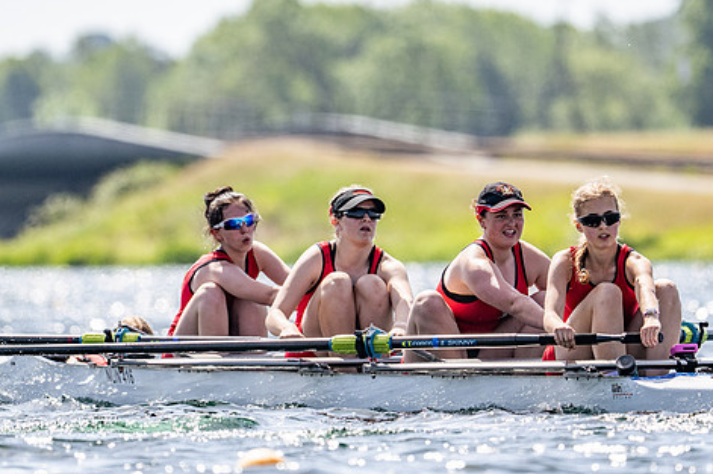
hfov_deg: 2.8
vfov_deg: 1.9
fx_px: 14621
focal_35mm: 739
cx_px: 388
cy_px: 267
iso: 220
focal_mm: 400
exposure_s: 1/2500
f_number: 4.5
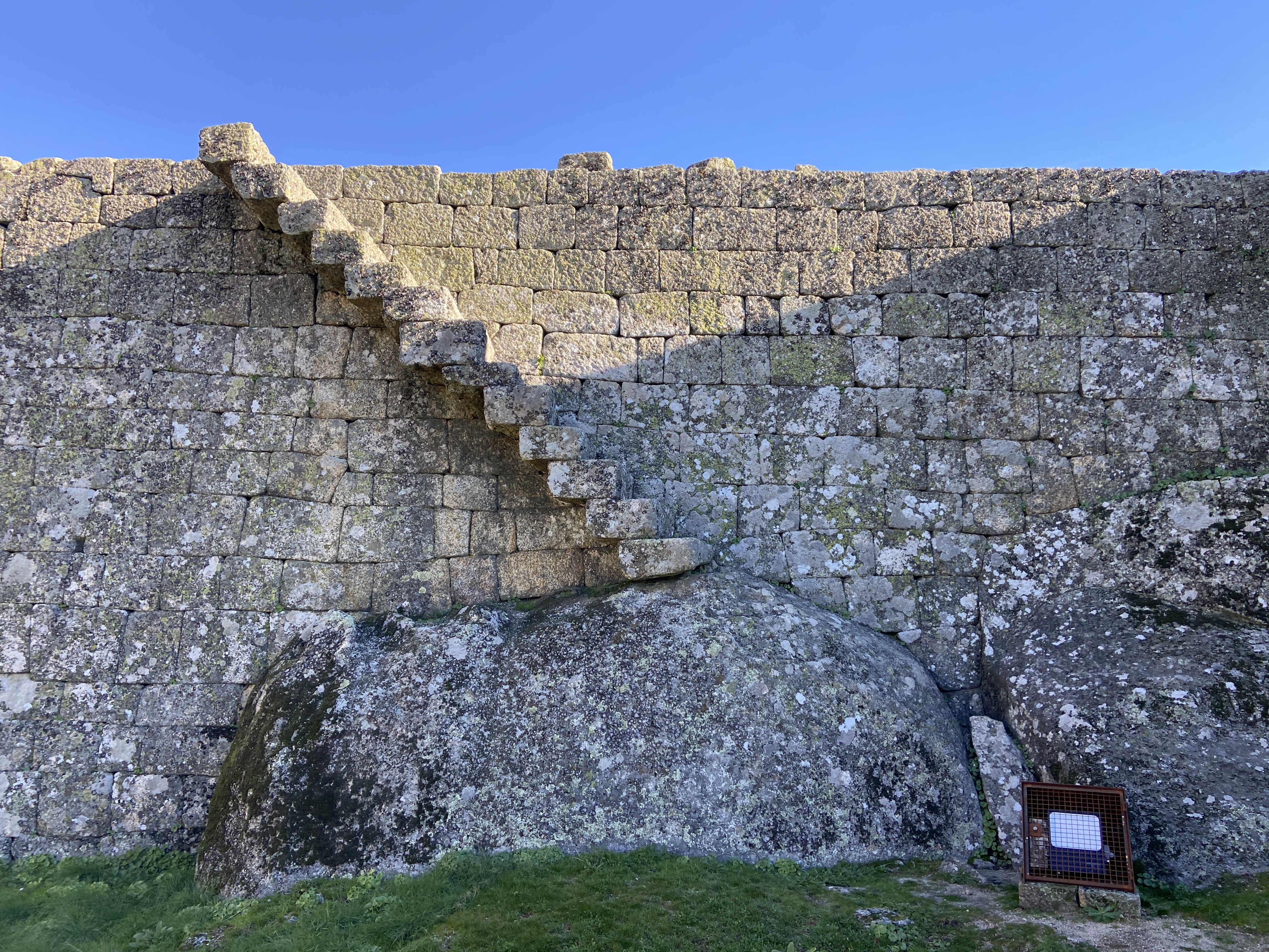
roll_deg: -2.0
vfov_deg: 53.1
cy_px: 476
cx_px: 634
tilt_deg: +7.0
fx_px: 953
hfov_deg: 67.3
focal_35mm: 26
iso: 32
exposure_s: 1/446
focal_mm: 4.25
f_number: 1.8
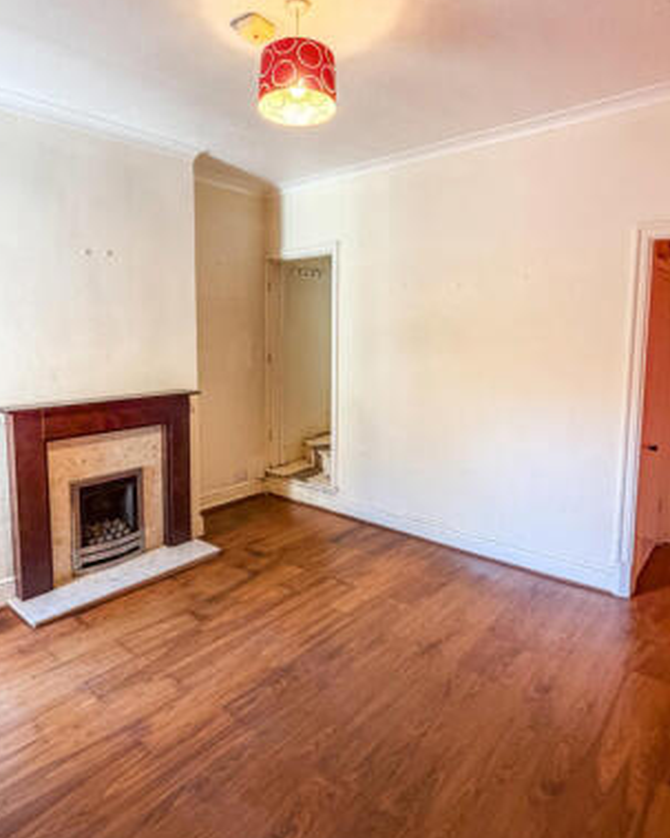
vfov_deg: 77.4
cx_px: 308
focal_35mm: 21
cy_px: 377
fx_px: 521
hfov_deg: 65.4
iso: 320
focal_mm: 2.22
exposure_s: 1/70
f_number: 2.2
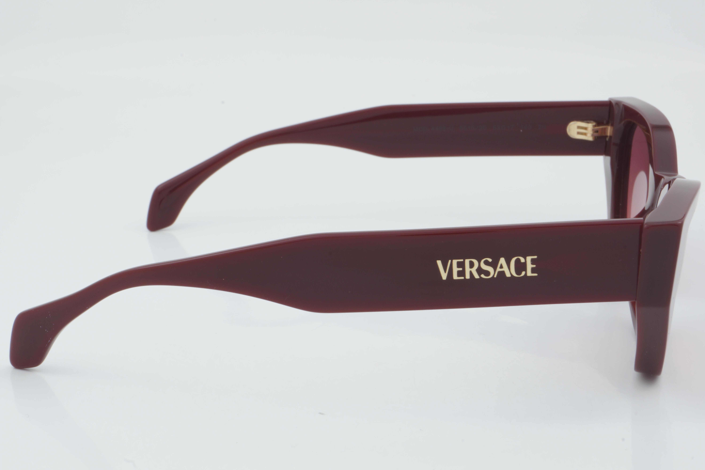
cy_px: 235
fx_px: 1469
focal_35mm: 75
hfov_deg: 27.0
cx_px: 352
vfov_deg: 18.2
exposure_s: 1/3
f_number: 32
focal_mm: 50
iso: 100
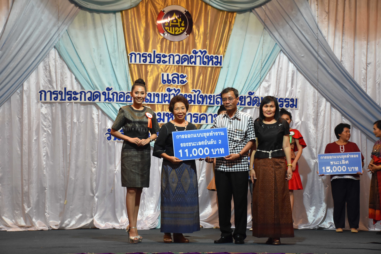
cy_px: 127
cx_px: 190
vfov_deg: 17.5
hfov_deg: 26.0
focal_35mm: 78
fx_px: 825
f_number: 4.8
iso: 1400
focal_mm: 52
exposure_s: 1/60
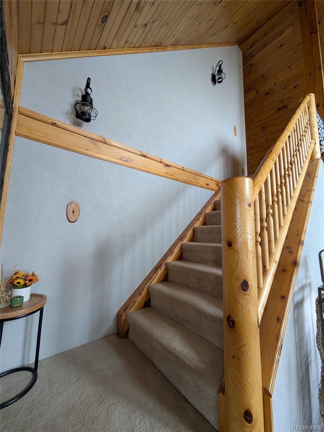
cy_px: 216
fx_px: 175
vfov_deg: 102.1
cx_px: 162
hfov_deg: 85.7
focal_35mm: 14
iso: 81
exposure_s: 1/24
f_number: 2.2
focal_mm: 1.83
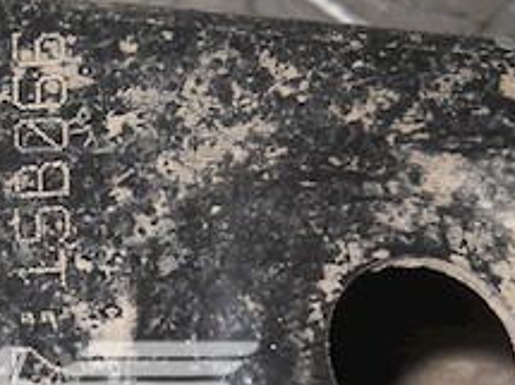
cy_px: 414
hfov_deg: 15.9
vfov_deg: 12.0
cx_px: 22
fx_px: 1814
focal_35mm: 122
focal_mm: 6.72
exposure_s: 1/30
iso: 80
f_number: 5.5
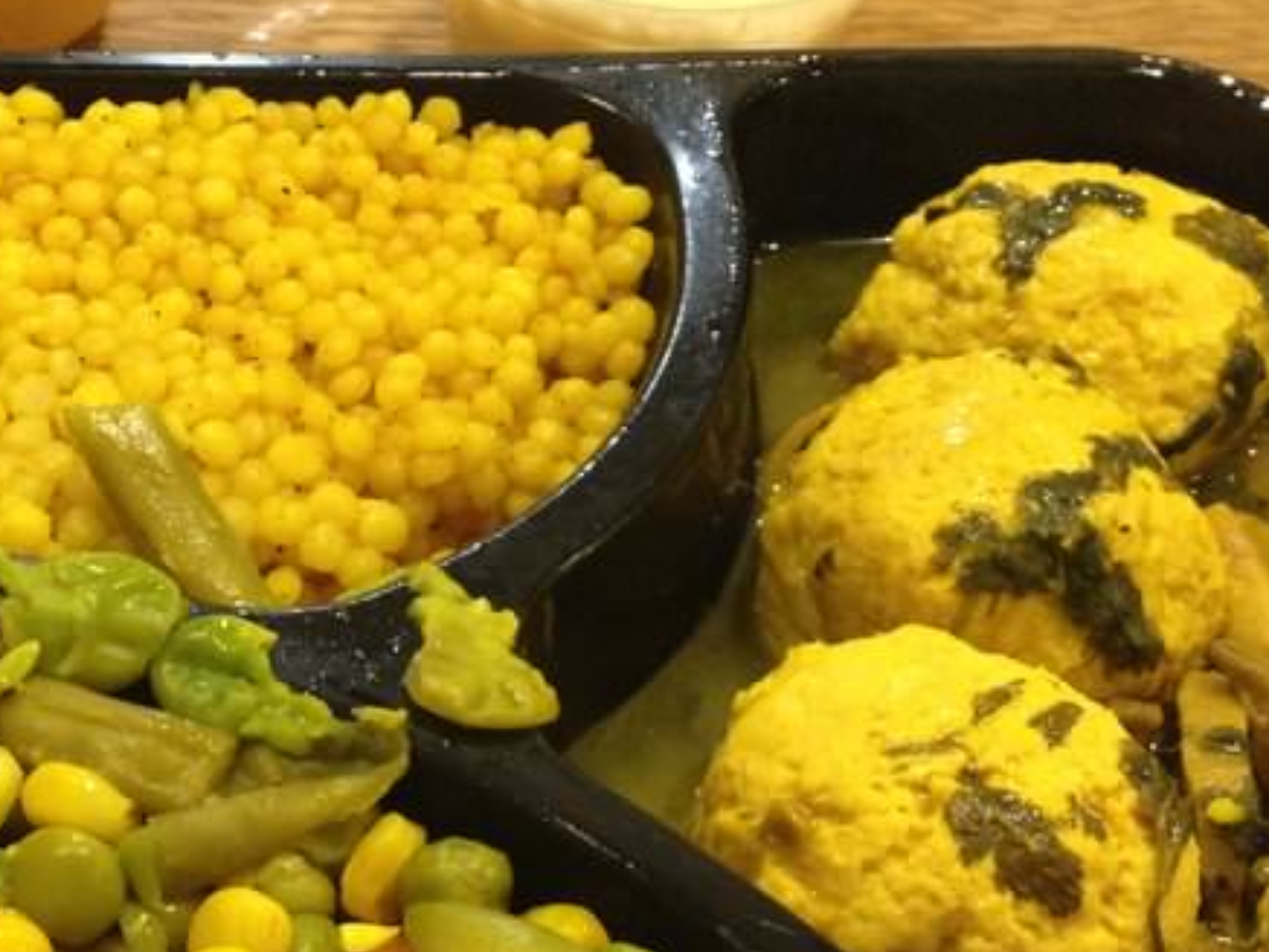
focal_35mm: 82
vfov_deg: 18.0
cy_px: 496
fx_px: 3007
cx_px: 375
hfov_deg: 23.7
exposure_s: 1/20
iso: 160
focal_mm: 4.28
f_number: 2.4
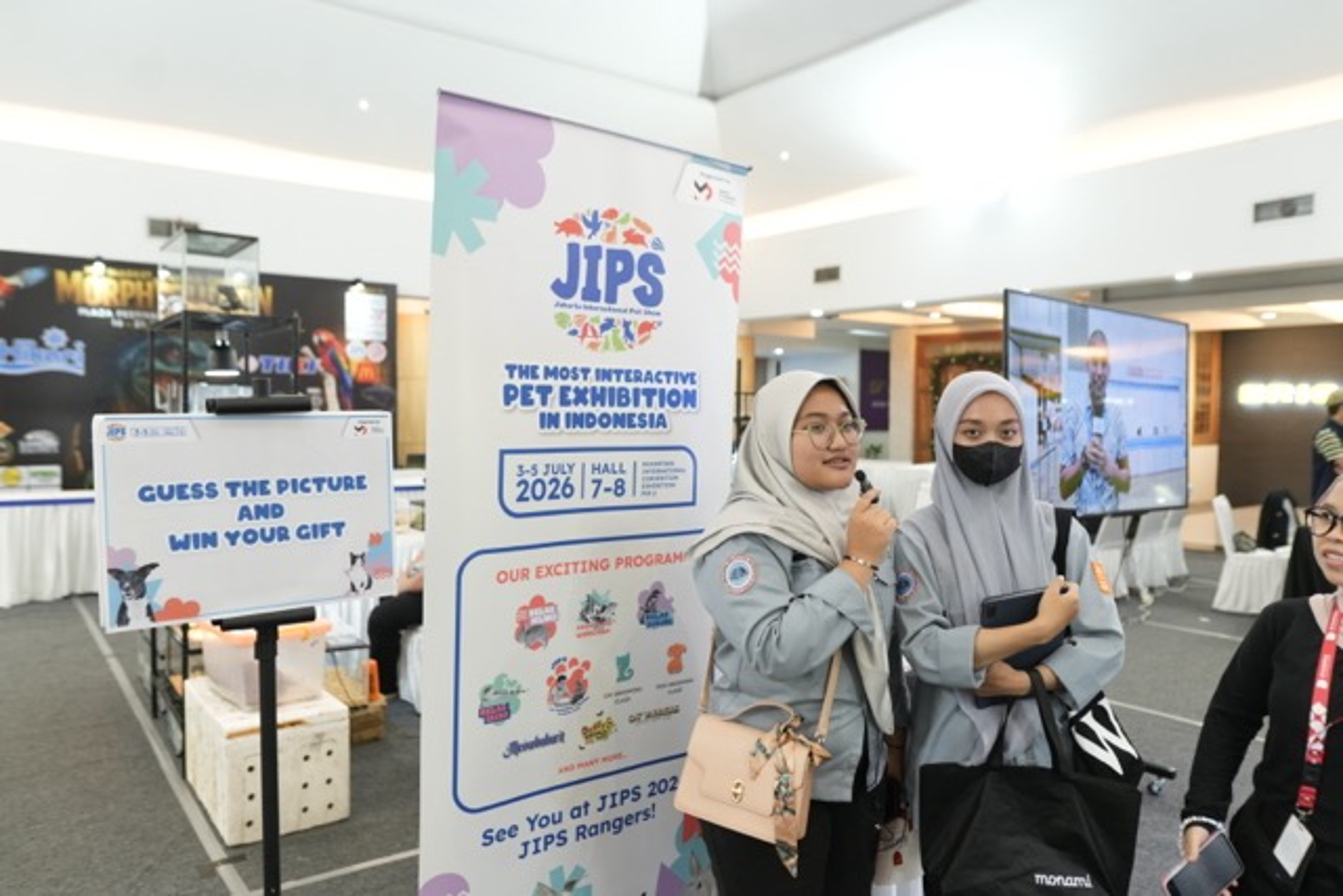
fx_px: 895
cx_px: 672
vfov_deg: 53.2
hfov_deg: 73.7
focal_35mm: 24
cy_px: 448
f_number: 2.8
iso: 2000
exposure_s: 1/160
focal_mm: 24
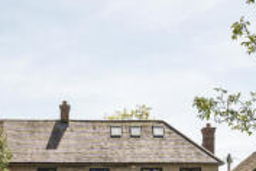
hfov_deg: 21.0
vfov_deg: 13.7
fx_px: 690
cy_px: 205
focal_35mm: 97
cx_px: 133
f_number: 8
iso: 400
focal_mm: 24
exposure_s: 1/1000
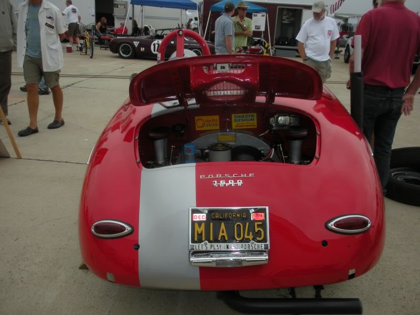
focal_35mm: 35
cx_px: 210
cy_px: 158
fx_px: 425
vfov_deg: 40.7
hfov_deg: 52.6
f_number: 3.5
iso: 64
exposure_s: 1/794
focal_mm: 6.3
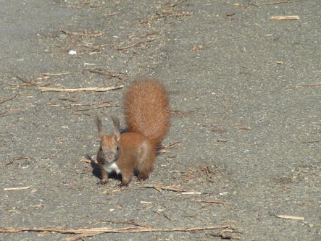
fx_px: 4019
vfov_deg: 3.4
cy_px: 130
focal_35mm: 433
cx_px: 136
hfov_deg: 4.6
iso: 160
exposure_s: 1/500
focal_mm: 49.2
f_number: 4.9
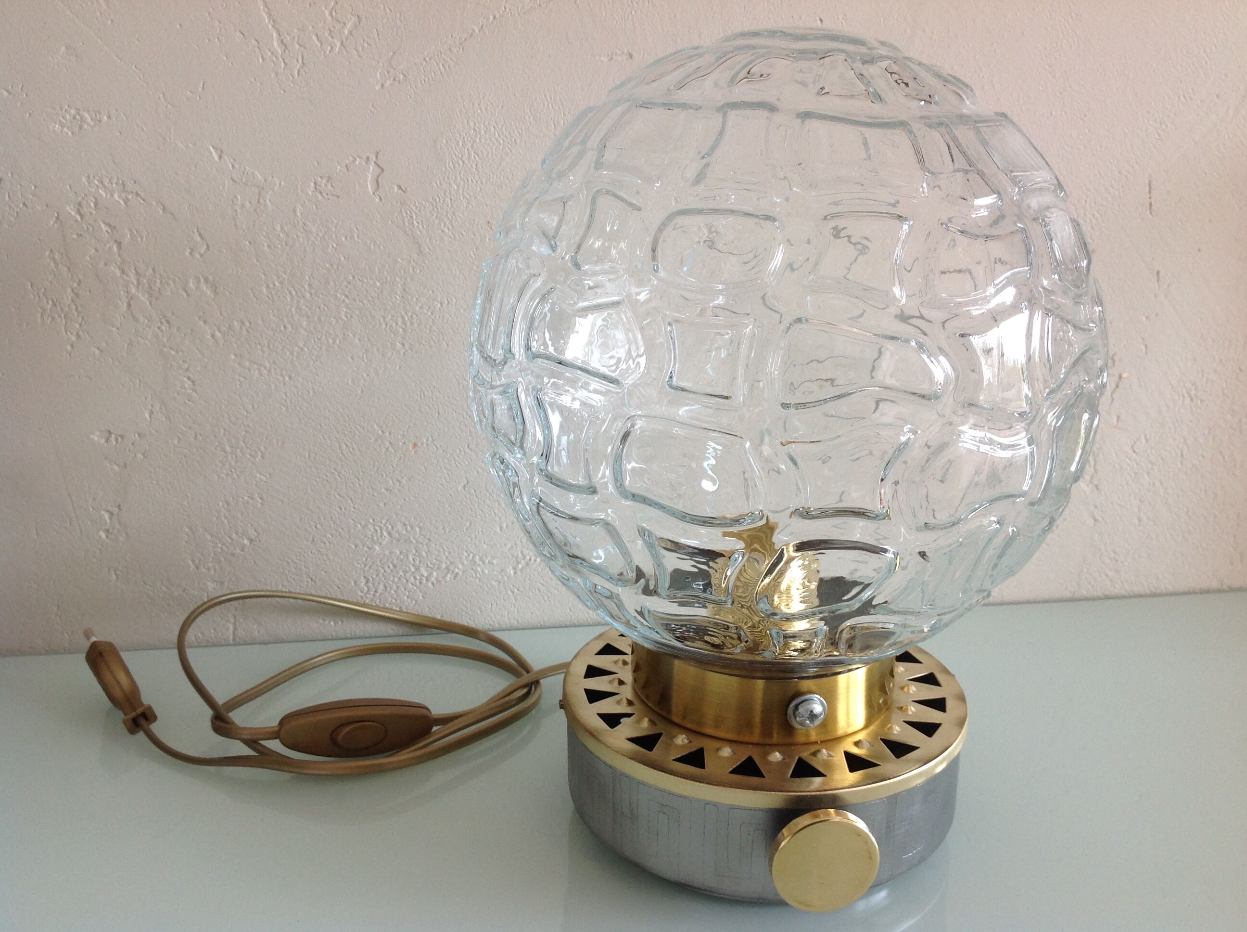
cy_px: 466
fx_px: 1259
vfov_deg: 40.6
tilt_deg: -16.8
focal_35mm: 35
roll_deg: +0.1
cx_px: 624
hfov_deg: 52.7
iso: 64
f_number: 2.4
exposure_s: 1/24
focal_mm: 4.28
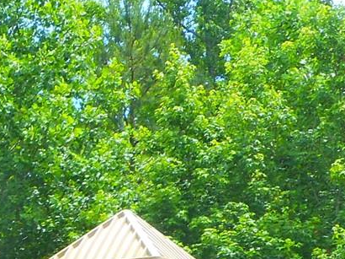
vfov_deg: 11.4
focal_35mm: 125
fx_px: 1245
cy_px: 370
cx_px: -242
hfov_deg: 14.2
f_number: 3.7
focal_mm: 4.5
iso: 80
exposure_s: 1/200
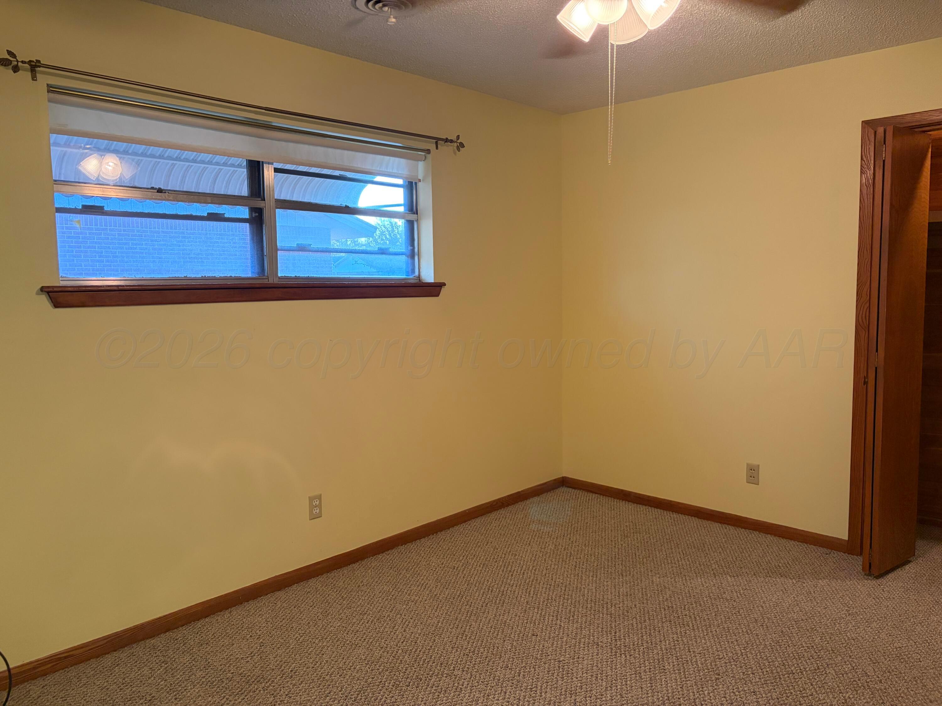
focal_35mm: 26
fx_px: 708
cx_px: 471
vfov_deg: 53.1
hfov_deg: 67.3
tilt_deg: -4.4
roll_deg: +1.7
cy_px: 353
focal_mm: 5.96
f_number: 1.6
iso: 320
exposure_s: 1/60
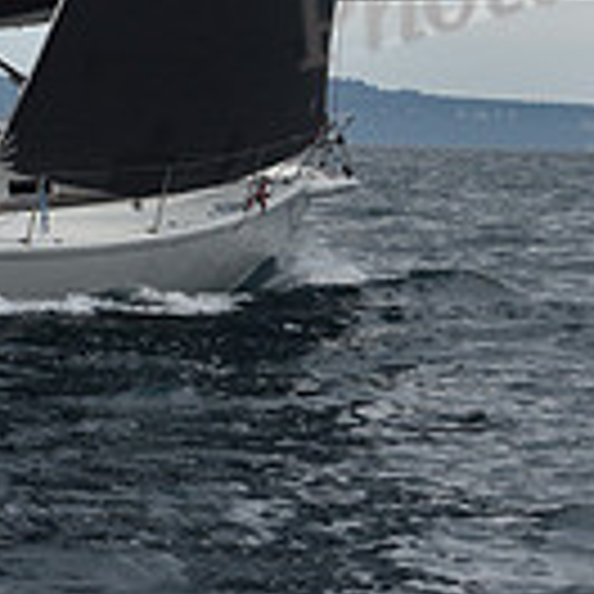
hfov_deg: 5.2
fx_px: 6543
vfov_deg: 5.1
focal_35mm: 337
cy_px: -675
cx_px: 61
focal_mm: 90
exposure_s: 1/800
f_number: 8
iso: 400
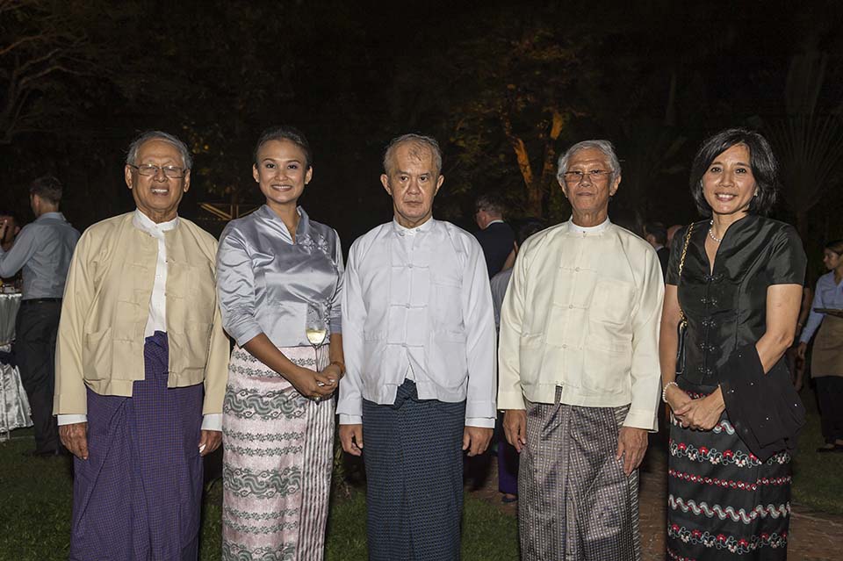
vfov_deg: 42.3
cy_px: 280
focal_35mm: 31
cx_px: 422
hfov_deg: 60.3
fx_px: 726
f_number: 5.6
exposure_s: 1/60
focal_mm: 31
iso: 400
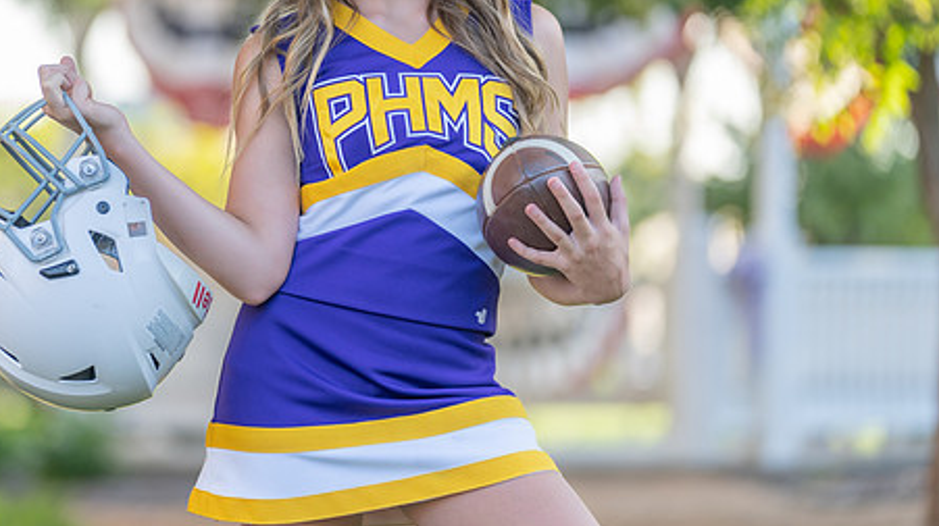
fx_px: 5773
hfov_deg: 9.3
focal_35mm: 232
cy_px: 164
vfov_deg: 5.2
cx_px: 294
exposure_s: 1/320
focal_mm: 150
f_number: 2.8
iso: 200
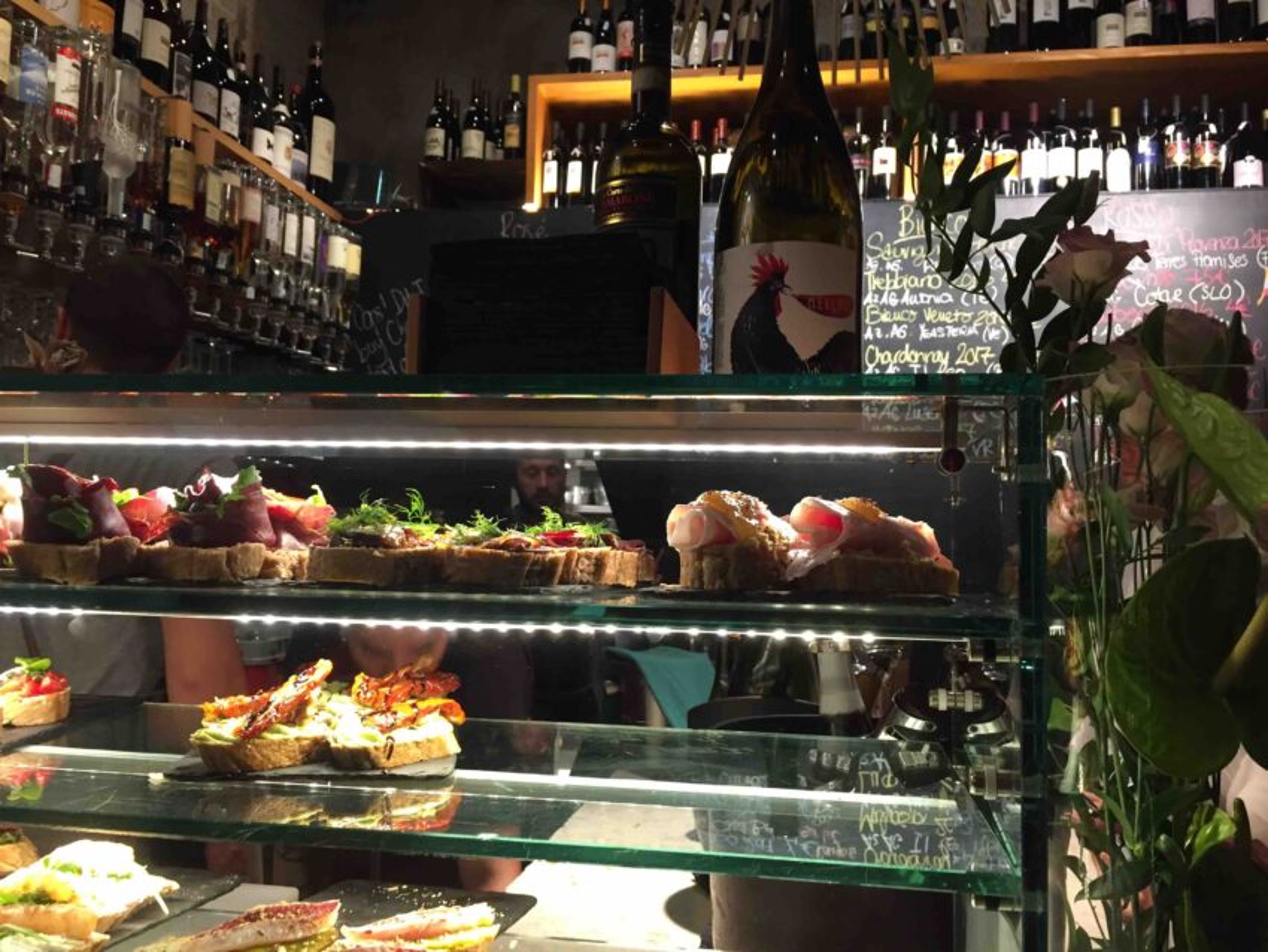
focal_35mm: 29
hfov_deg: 61.6
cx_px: 634
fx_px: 1063
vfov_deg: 48.2
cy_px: 476
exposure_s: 1/33
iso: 160
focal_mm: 4.15
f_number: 2.2
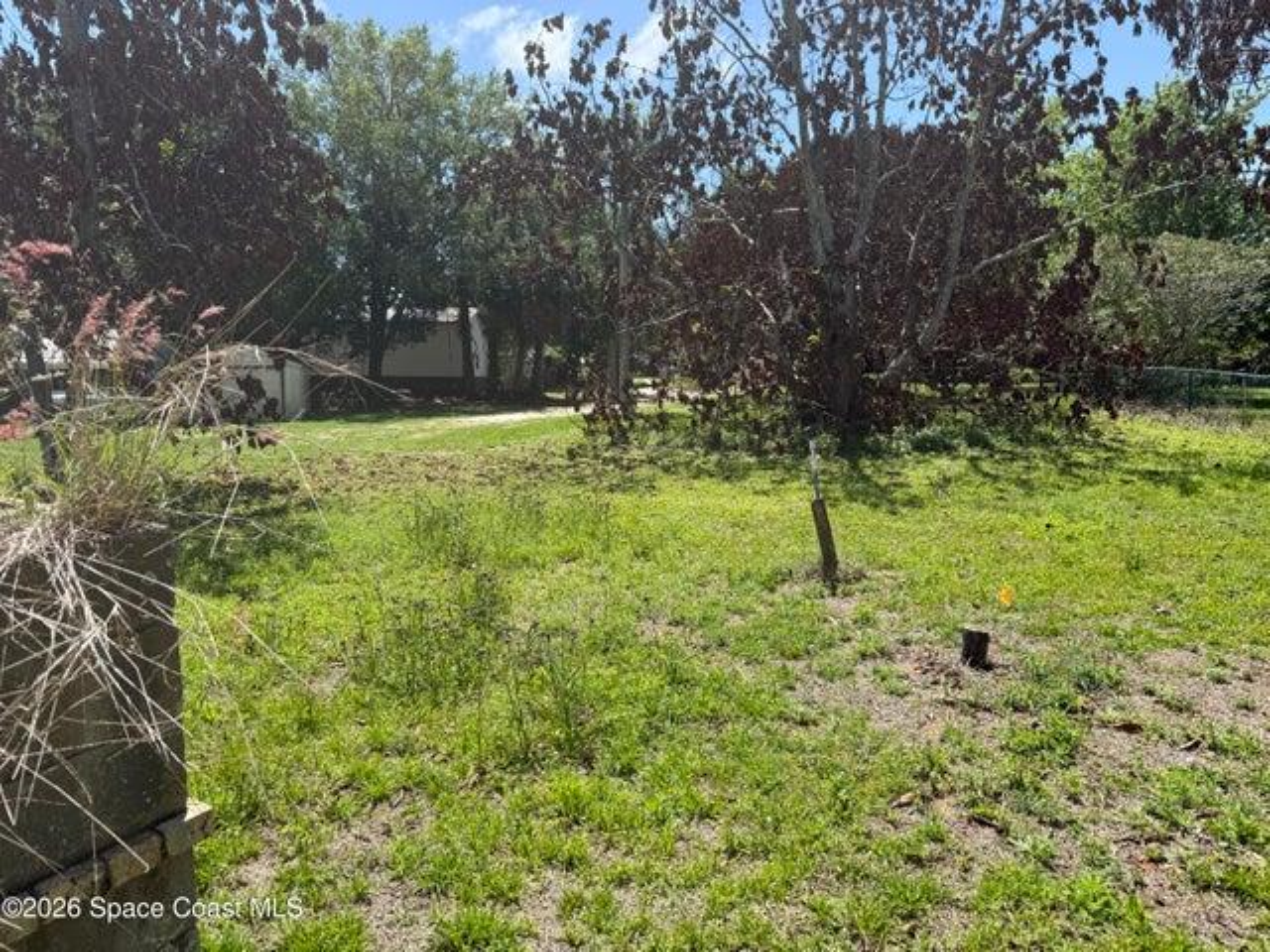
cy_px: 476
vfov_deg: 56.8
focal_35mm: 24
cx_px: 635
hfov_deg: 71.6
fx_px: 881
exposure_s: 1/3021
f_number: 1.78
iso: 80
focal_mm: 6.76
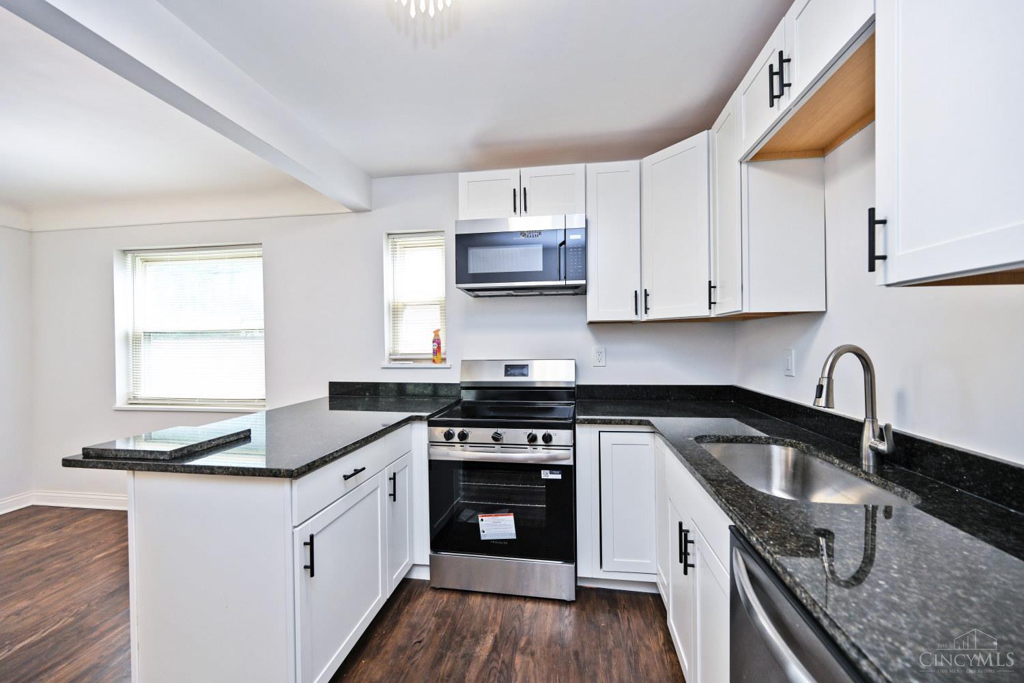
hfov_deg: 104.3
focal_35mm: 14
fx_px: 398
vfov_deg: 81.2
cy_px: 342
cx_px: 512
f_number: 4.5
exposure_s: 1/80
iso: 200
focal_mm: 14
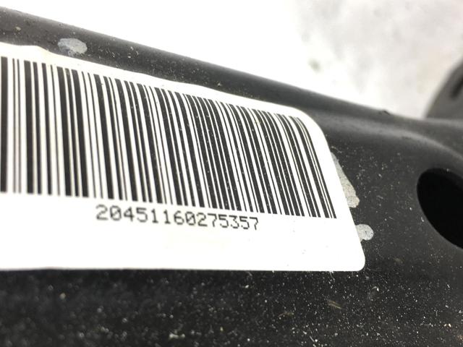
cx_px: 232
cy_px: 174
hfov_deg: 61.7
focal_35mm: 29
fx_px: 388
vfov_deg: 48.2
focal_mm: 4.15
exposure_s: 1/100
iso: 32
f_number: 2.2
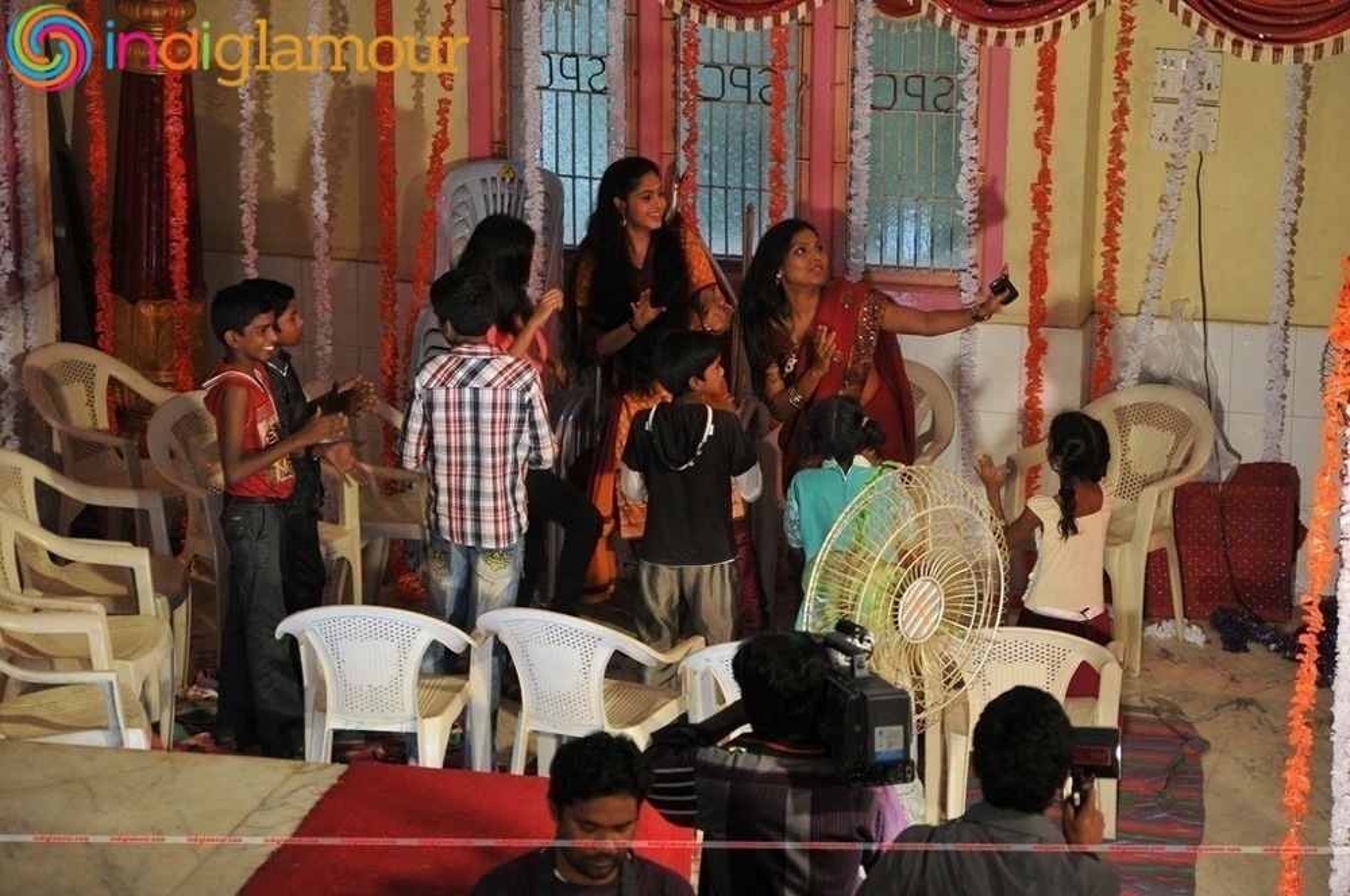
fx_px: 5056
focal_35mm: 135
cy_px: 448
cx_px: 675
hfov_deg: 15.2
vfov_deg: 10.1
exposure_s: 1/80
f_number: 5.6
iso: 640
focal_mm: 90
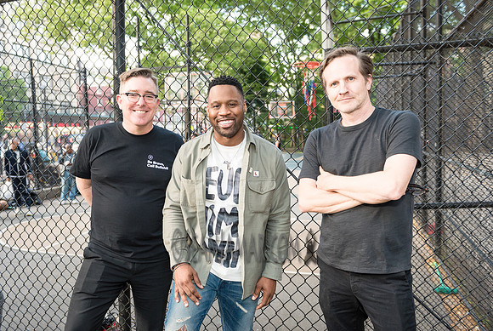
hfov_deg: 57.1
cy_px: 169
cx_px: 231
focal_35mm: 33
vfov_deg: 40.1
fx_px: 453
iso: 800
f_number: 3.2
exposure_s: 1/125
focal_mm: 31
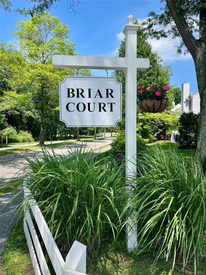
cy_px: 138
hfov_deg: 53.0
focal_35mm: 26
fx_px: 206
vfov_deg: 67.3
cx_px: 103
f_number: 1.6
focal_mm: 5.1
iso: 50
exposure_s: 1/1957
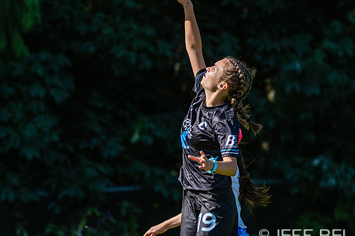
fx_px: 4810
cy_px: 170
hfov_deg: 4.2
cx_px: 210
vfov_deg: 2.8
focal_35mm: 488
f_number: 4
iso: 200
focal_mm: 200
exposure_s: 1/2000
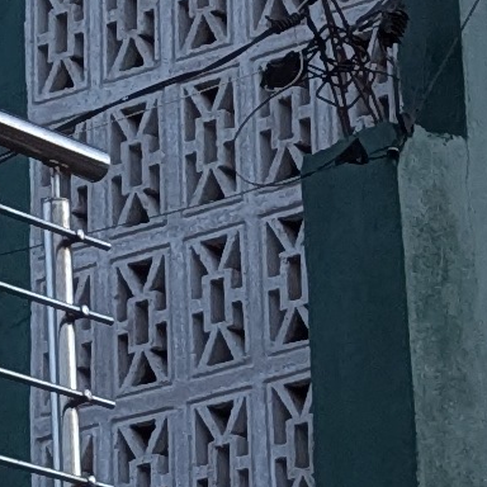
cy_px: 137
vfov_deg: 7.7
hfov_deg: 7.7
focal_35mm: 226
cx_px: 453
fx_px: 3597
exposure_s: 1/197
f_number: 1.85
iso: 566
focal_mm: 6.81
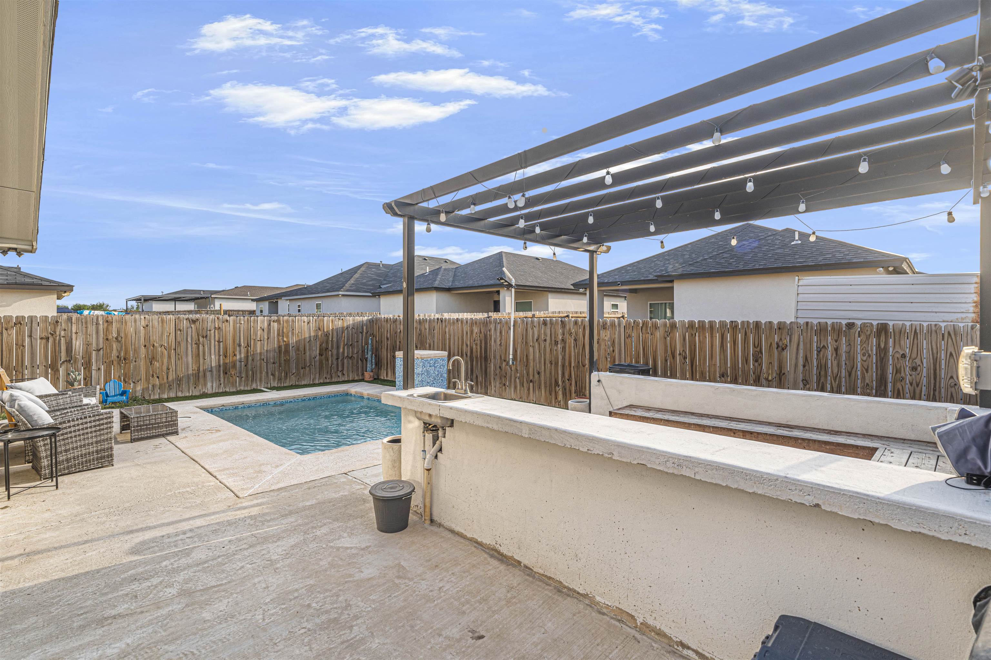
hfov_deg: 96.7
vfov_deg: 73.7
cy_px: 330
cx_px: 496
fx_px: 440
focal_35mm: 16
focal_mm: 16
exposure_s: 1/50
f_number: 9
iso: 200
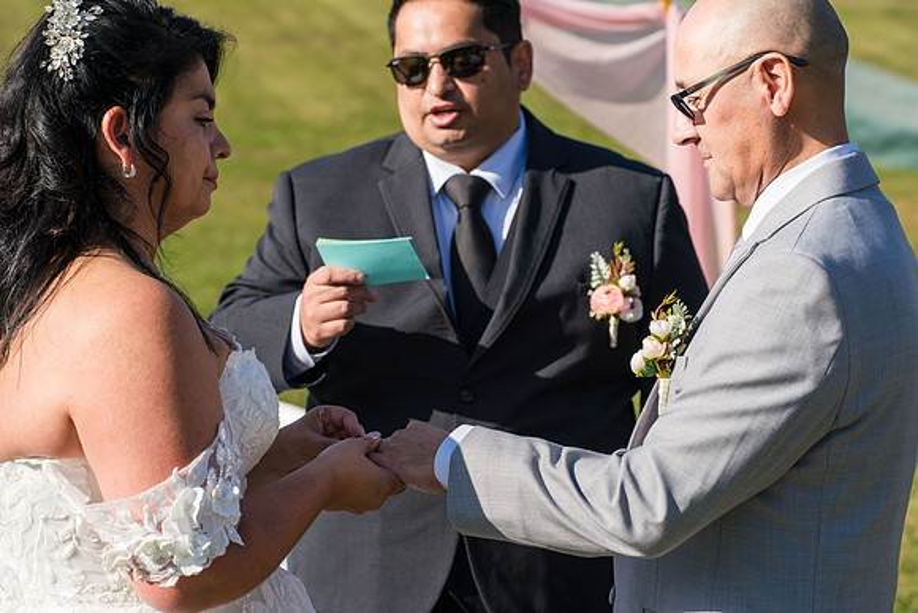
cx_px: 459
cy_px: 306
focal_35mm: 106
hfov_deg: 19.3
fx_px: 2704
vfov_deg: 12.9
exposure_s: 1/640
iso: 250
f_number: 6.3
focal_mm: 106
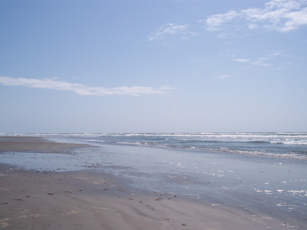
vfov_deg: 37.7
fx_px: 337
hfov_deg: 49.0
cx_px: 154
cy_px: 115
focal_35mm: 38
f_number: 4.8
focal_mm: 8
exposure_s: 1/1000
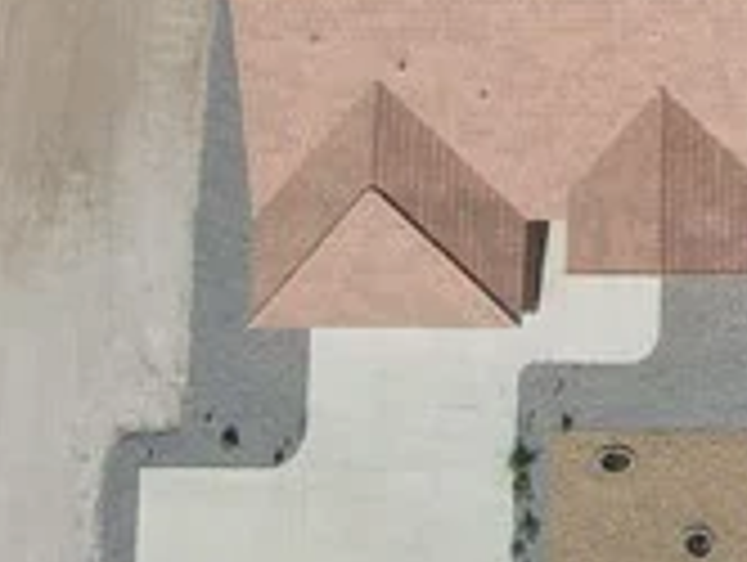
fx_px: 3198
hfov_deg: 11.6
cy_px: -175
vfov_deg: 9.9
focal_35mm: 148
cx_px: 1611
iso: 100
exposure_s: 1/640
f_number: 2.8
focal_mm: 4.5
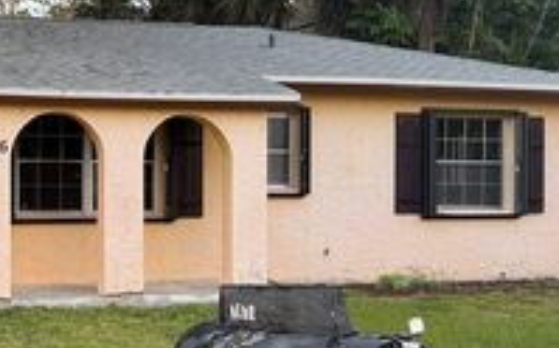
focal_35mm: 64
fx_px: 974
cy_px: 203
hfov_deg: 30.0
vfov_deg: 20.3
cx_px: 14
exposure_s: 1/200
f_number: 1.78
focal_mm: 6.76
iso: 80
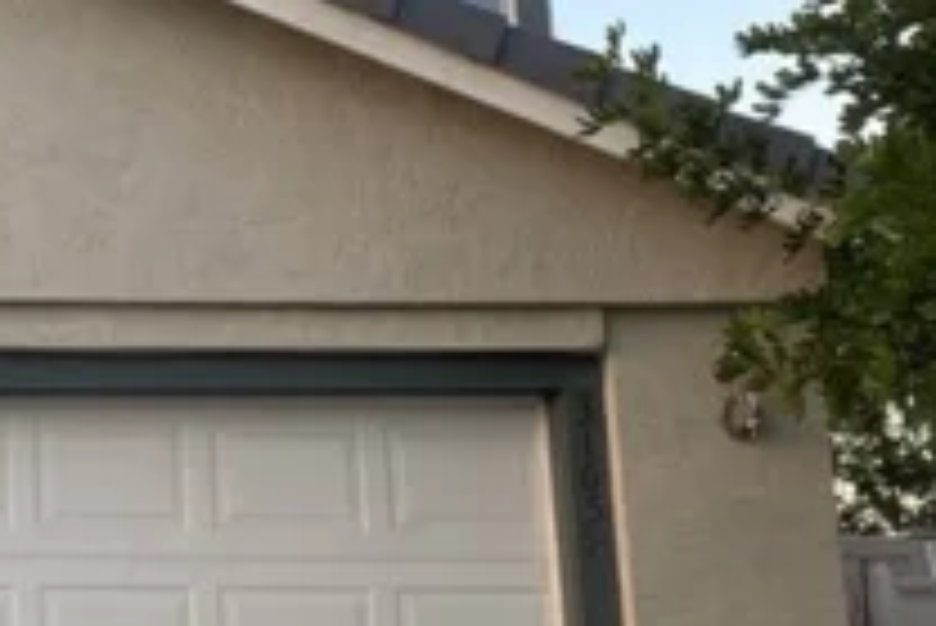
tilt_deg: +14.4
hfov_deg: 19.7
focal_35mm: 97
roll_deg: -0.3
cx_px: -200
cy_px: -54
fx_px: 2524
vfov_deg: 13.8
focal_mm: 4.25
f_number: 1.8
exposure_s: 1/247
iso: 32
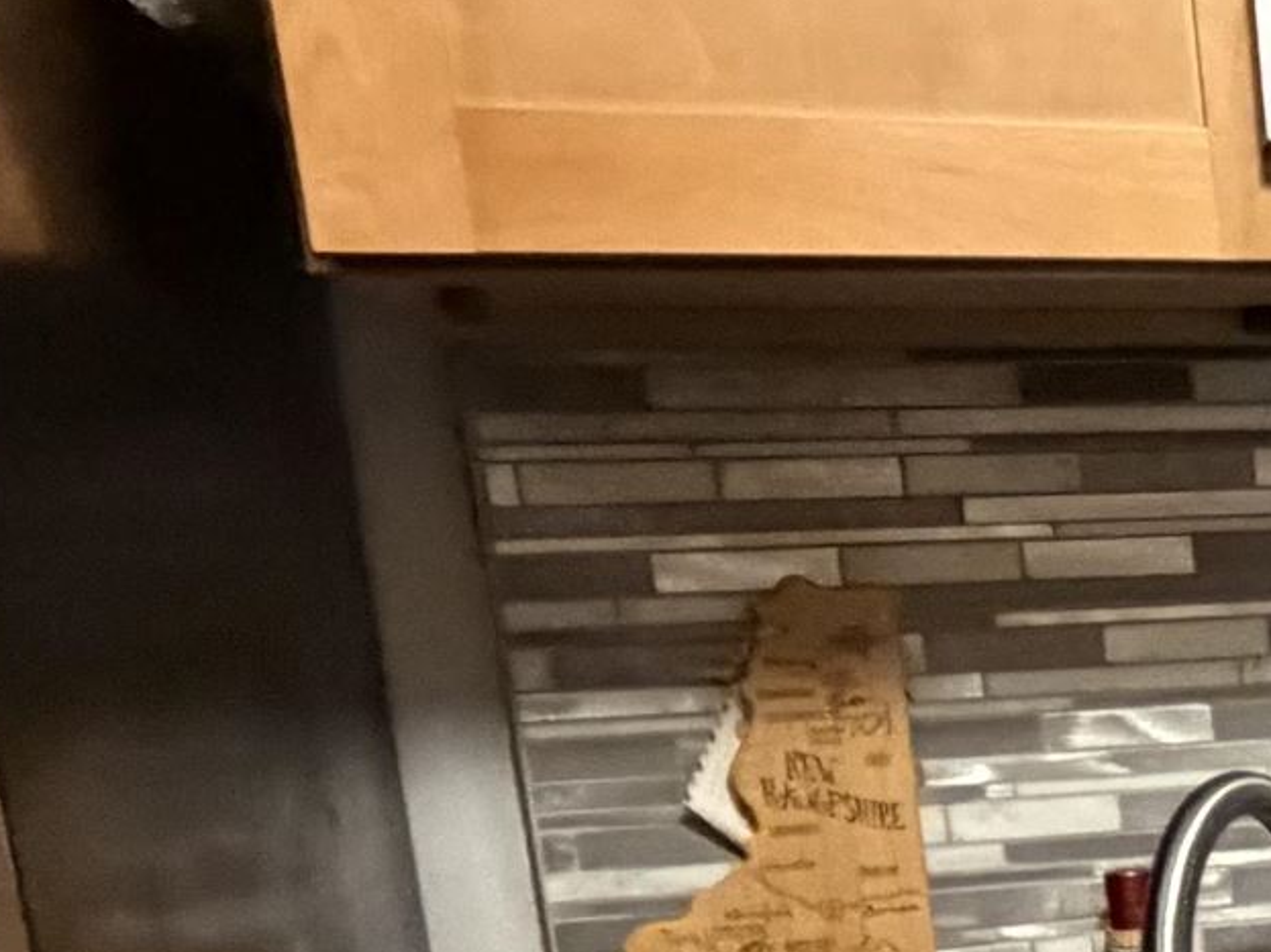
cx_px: 1997
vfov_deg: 20.3
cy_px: 1064
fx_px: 2533
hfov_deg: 22.3
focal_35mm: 69
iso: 800
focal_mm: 2.22
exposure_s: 1/60
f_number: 2.2
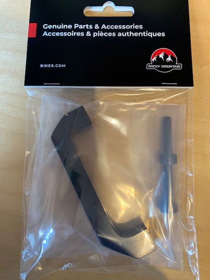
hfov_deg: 53.1
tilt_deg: -84.0
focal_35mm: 26
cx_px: 105
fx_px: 210
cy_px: 140
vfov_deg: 67.3
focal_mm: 4.25
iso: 125
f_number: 1.8
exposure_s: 1/50
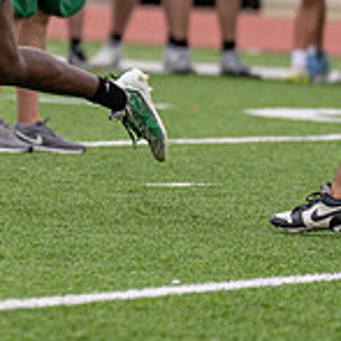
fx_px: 9886
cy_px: -64
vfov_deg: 2.0
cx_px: 25
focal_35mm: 887
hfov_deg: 2.0
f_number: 2.8
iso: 200
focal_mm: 200
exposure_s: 1/2500
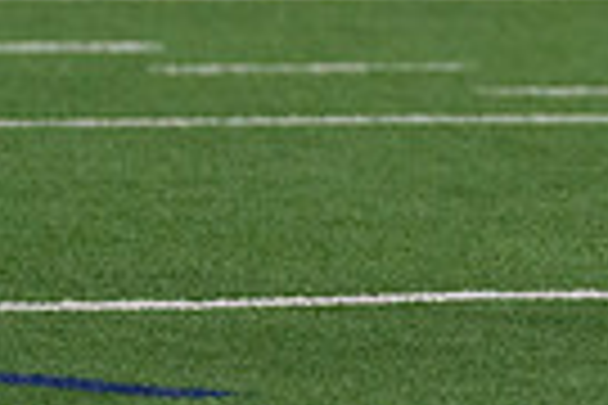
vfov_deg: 1.1
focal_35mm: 1284
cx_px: 1074
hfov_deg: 1.6
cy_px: -452
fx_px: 21684
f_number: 2.8
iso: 1600
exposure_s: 1/1250
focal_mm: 200
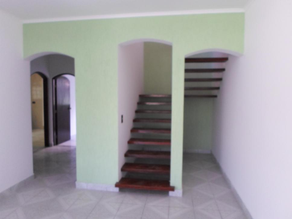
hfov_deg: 69.4
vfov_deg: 54.9
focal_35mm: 25
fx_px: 211
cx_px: 146
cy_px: 110
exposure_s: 1/30
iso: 200
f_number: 2.5
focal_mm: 4.5
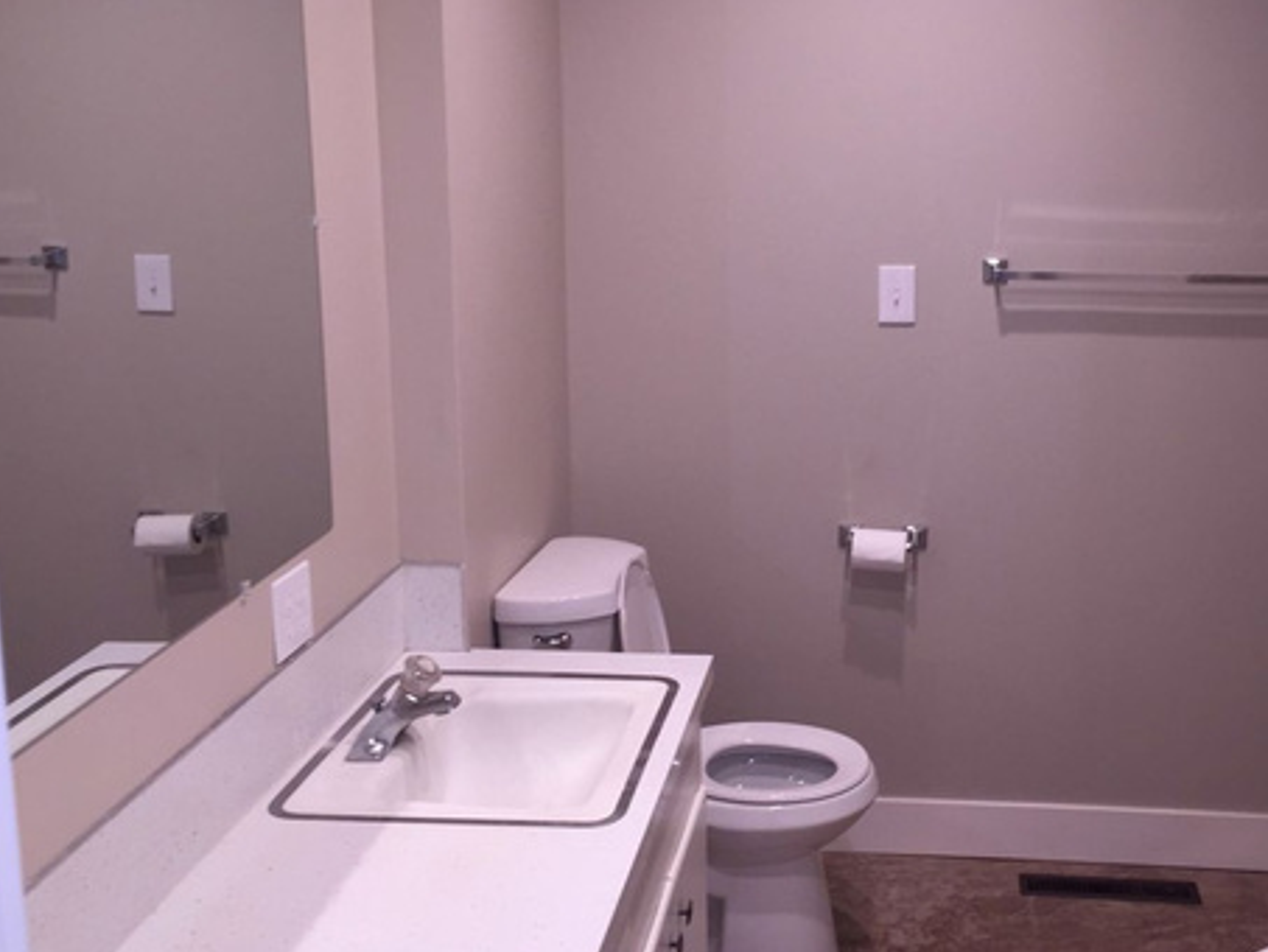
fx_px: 1502
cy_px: 378
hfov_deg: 45.2
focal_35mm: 41
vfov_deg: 35.0
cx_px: 829
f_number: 2.2
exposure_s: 1/30
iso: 32
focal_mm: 4.15
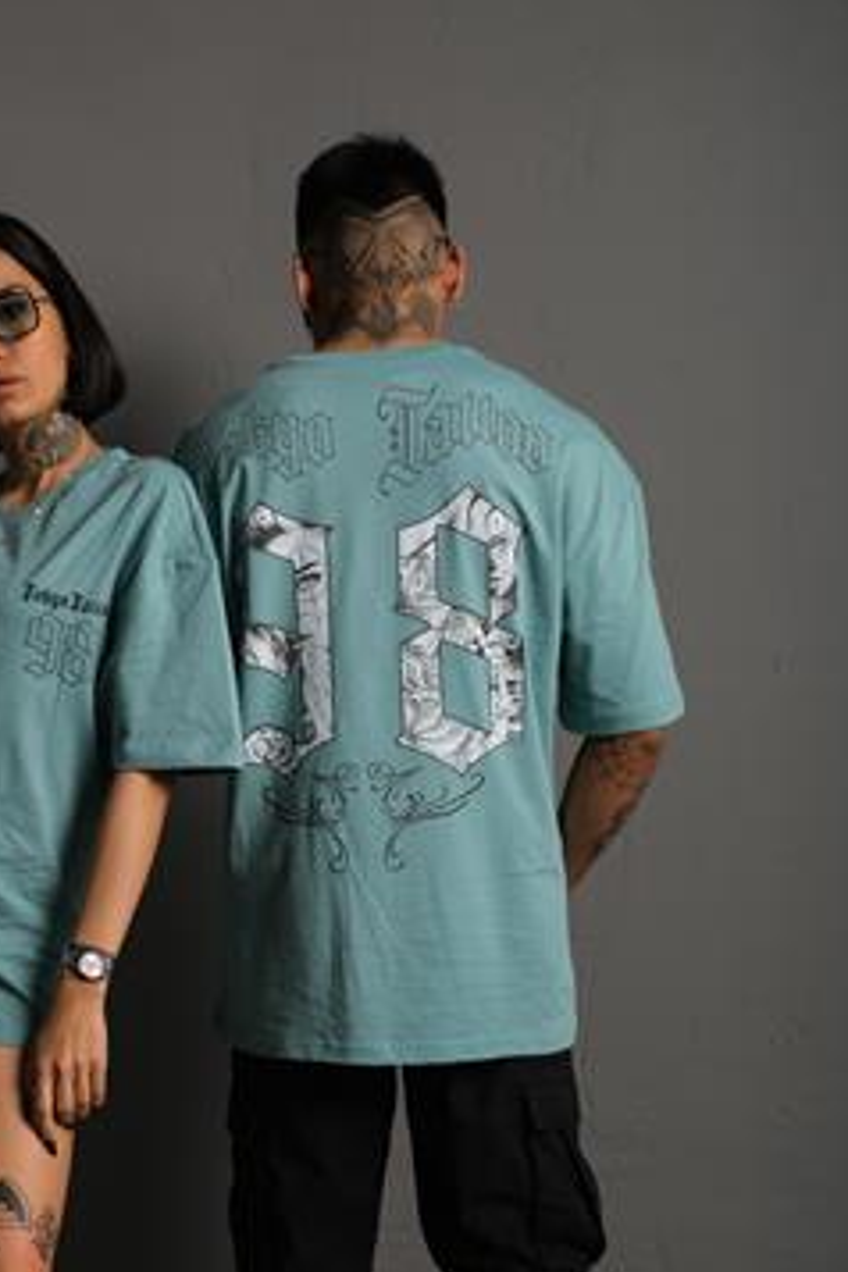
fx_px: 1908
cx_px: 210
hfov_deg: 24.8
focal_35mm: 54
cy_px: 974
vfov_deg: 35.9
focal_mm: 22.3
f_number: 5
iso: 160
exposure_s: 1/160
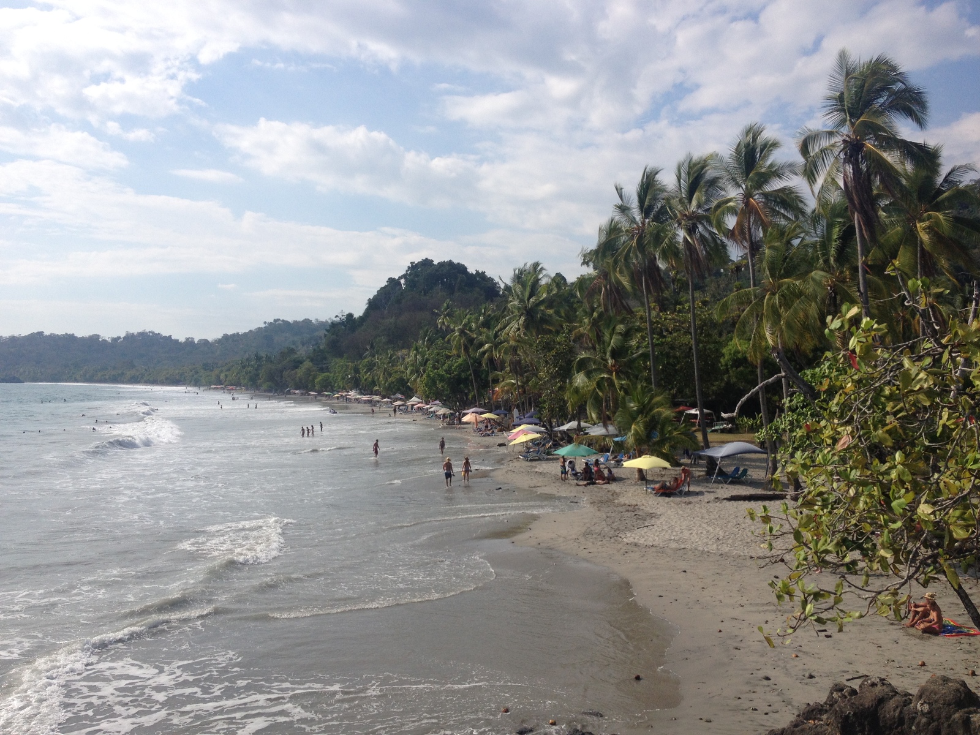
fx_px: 991
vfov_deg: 40.7
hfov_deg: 52.6
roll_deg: +0.9
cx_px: 490
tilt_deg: -2.6
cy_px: 368
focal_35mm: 35
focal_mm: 4.28
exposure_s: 1/3067
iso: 50
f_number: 2.4
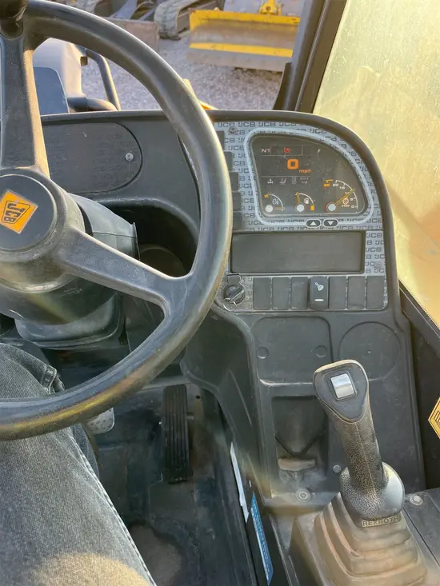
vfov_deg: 67.3
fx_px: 441
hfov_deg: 53.1
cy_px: 293
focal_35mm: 26
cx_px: 220
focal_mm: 5.1
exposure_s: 1/160
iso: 64
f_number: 1.6
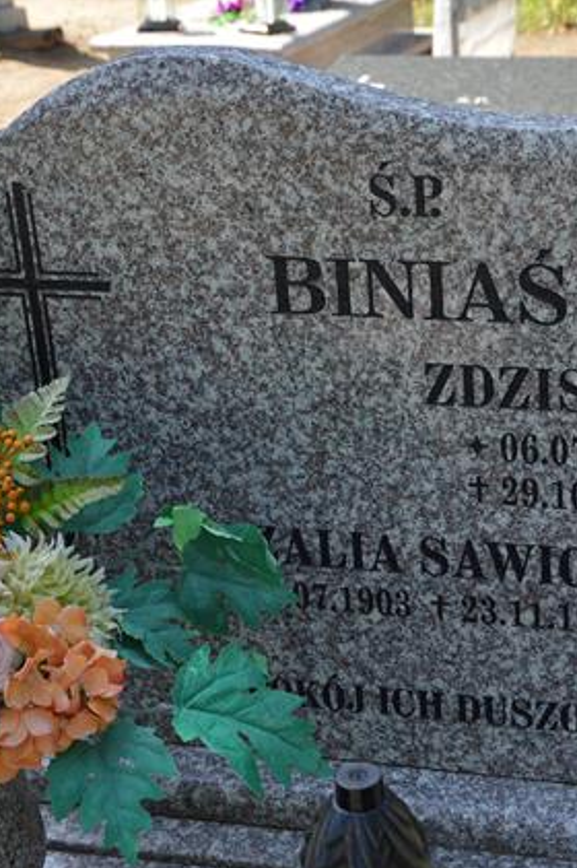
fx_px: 1758
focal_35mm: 73
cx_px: 447
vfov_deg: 27.7
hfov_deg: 18.5
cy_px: 437
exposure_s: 1/125
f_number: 5.6
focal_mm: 32
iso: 110
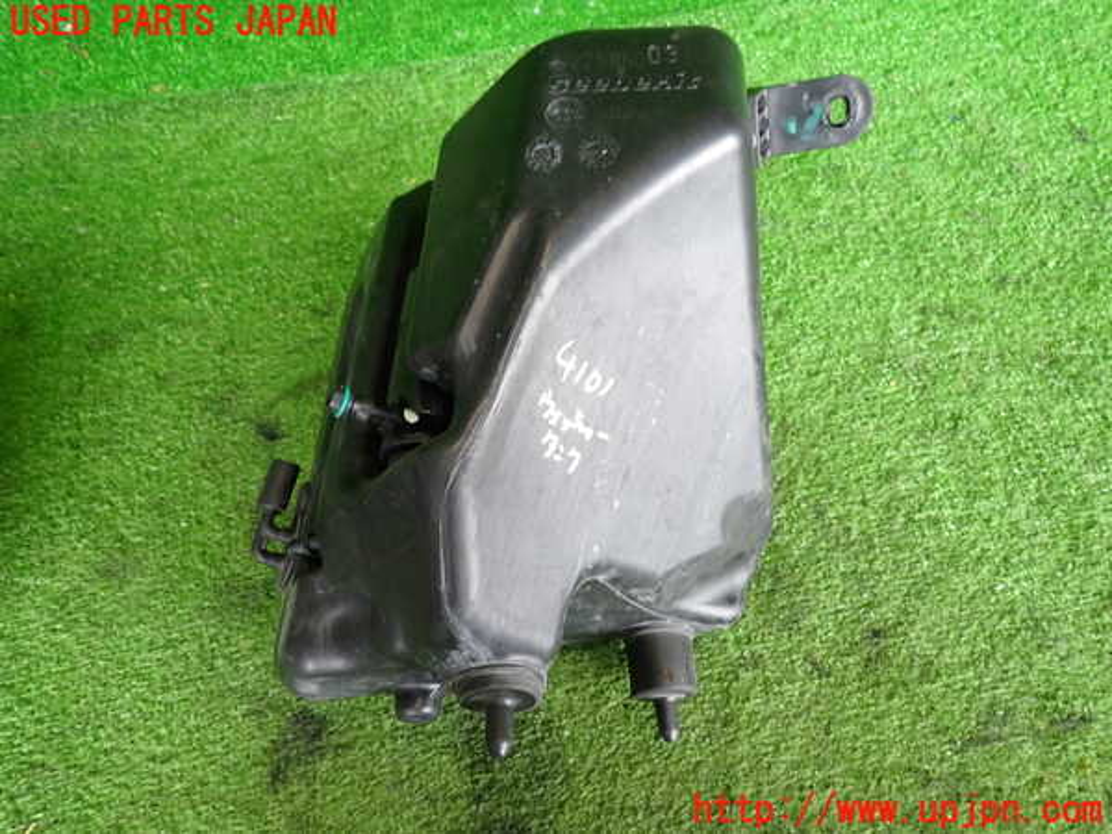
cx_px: 556
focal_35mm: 25
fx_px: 803
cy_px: 417
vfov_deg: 54.9
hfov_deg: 69.4
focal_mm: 4.5
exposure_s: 1/40
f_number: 2
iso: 200
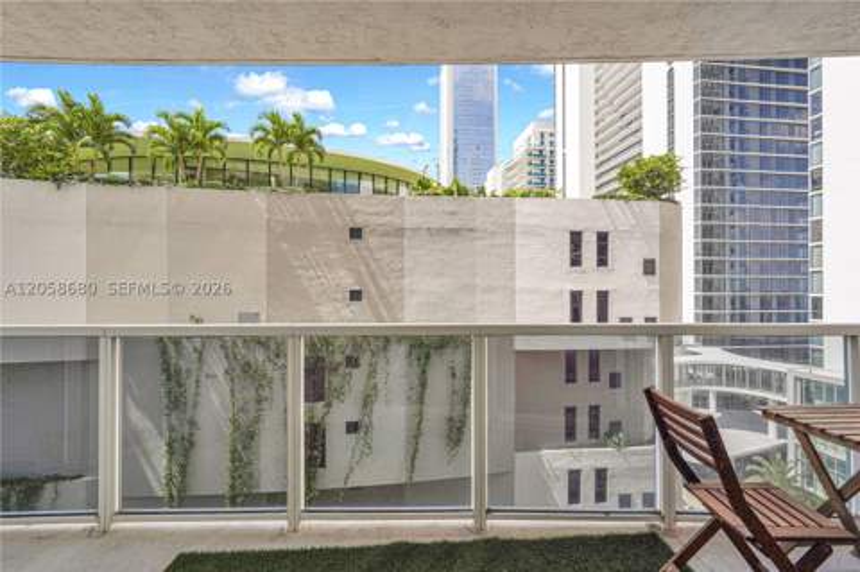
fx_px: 382
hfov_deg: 96.8
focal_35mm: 16
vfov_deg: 73.6
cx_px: 430
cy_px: 286
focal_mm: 16
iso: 100
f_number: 9
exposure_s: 1/250
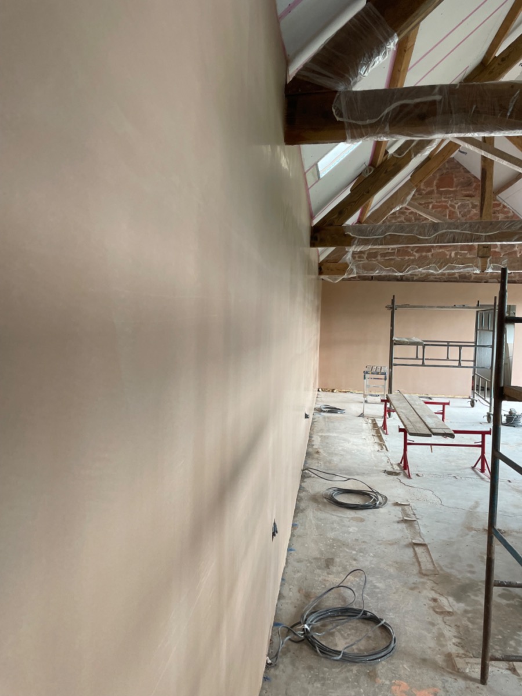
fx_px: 523
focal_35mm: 26
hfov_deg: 53.1
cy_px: 348
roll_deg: -1.0
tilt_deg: -3.6
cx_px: 261
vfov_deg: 67.3
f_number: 1.6
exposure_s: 1/105
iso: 125
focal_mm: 4.2
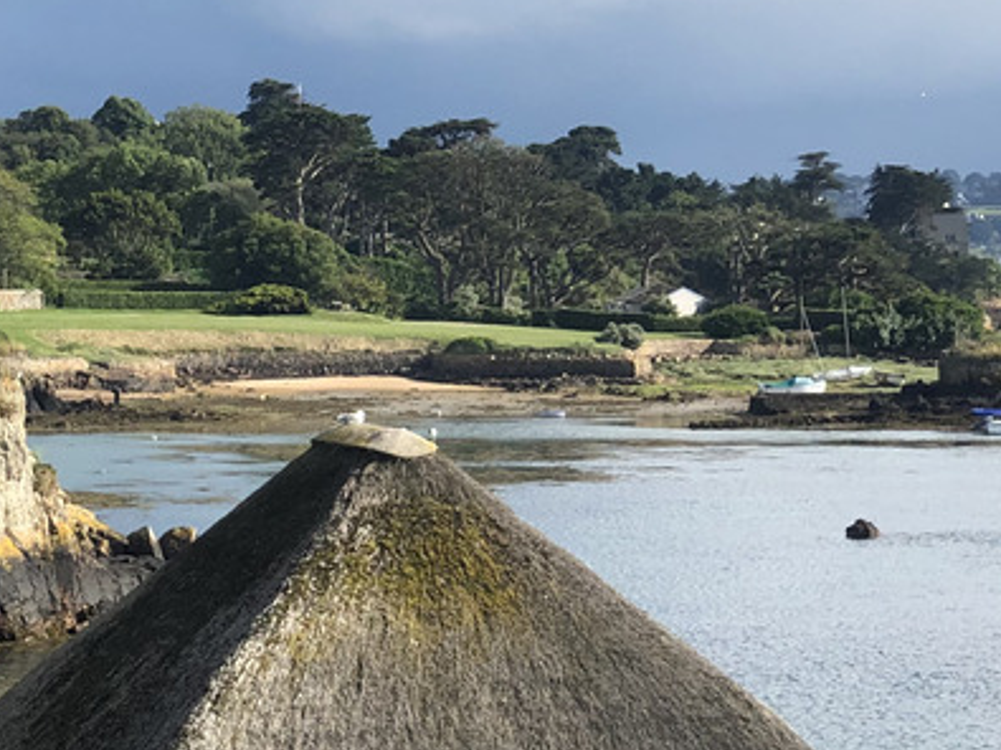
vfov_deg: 9.4
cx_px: -114
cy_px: 456
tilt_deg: -3.5
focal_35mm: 158
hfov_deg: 12.3
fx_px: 4568
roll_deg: +1.5
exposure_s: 1/917
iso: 16
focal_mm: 6
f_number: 2.4
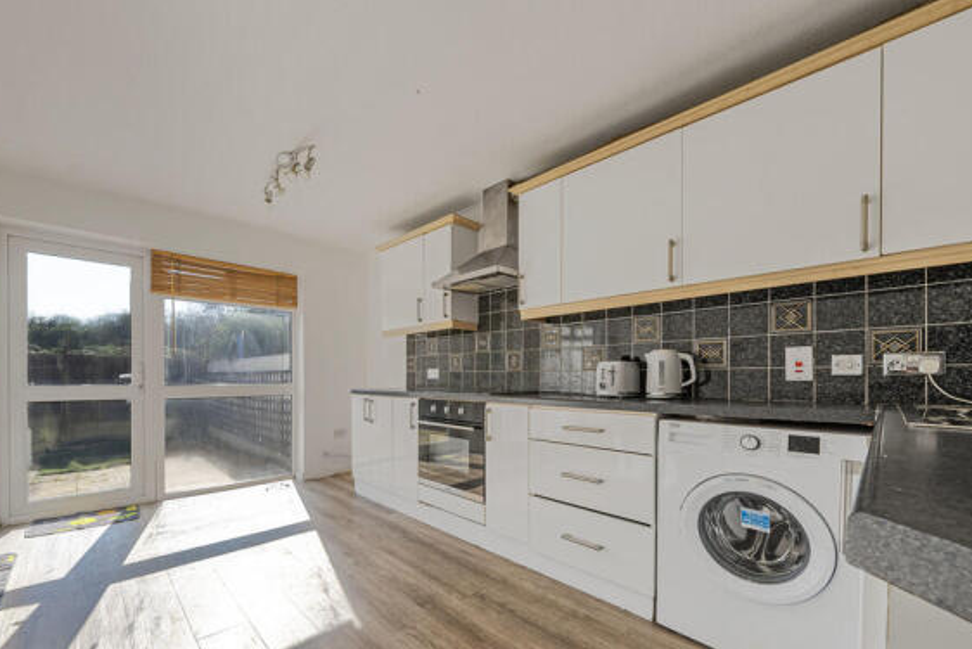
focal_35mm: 14
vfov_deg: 80.9
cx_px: 431
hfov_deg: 103.8
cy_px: 363
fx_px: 378
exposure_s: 1/50
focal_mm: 12
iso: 320
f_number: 10
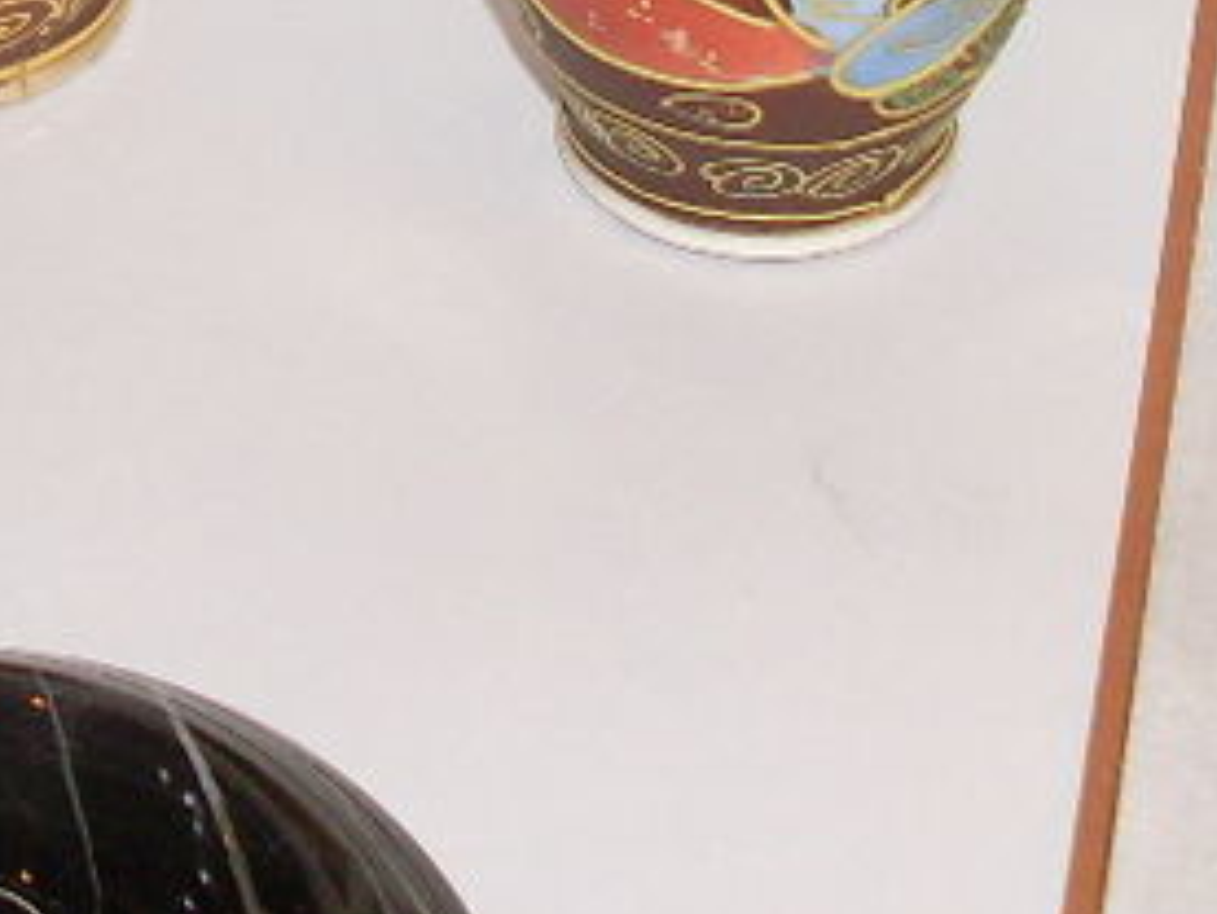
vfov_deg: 10.5
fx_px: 4819
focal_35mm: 137
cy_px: -365
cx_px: 220
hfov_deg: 14.3
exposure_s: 1/45
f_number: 3
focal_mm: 6.3
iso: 100
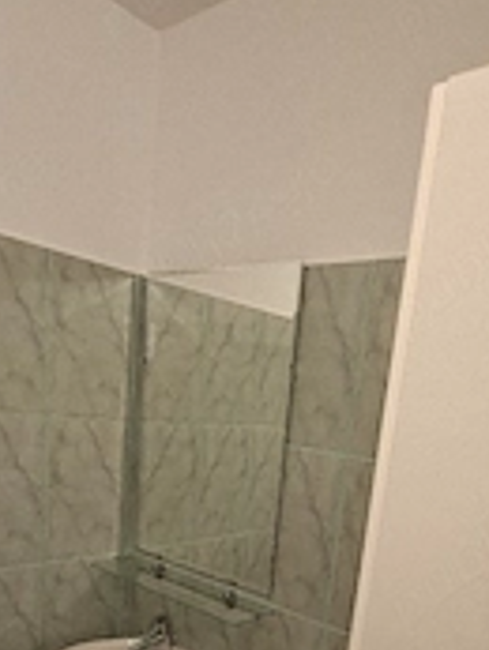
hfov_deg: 46.6
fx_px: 564
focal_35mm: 30
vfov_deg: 53.0
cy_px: 579
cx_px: 293
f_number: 2.2
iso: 320
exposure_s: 1/25
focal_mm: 1.74
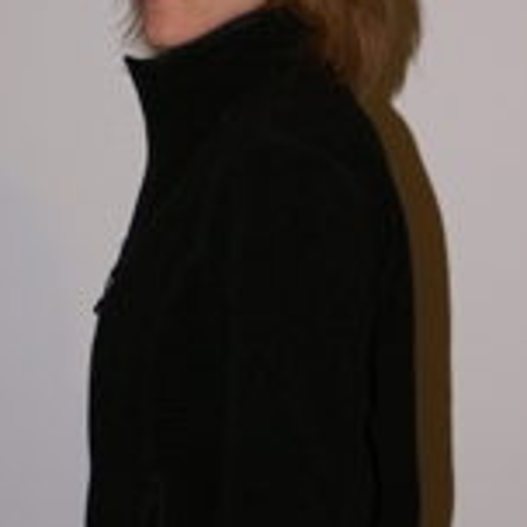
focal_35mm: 105
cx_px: 260
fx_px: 1809
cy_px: 260
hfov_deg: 16.6
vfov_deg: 16.6
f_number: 4.5
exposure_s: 1/60
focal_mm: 28
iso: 400
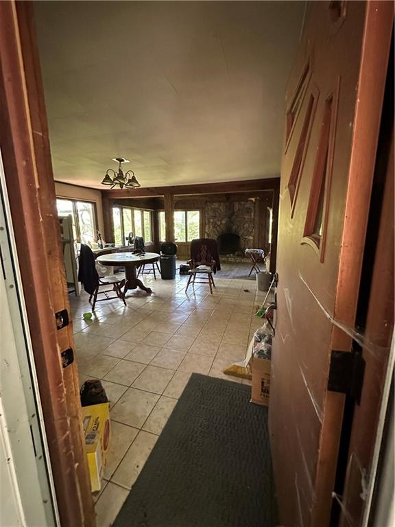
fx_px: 213
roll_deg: +0.0
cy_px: 264
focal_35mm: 14
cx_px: 198
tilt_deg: -9.9
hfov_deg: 85.7
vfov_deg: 102.1
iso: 1250
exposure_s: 1/60
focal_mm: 2.22
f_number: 2.2
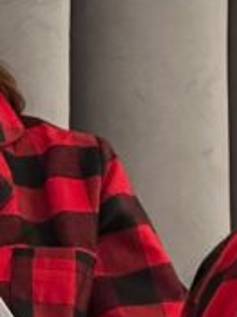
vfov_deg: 5.6
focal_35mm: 352
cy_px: 355
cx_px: -7
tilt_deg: -7.0
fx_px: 3217
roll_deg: +0.3
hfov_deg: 4.2
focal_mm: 9
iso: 250
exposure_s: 1/99
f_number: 2.8
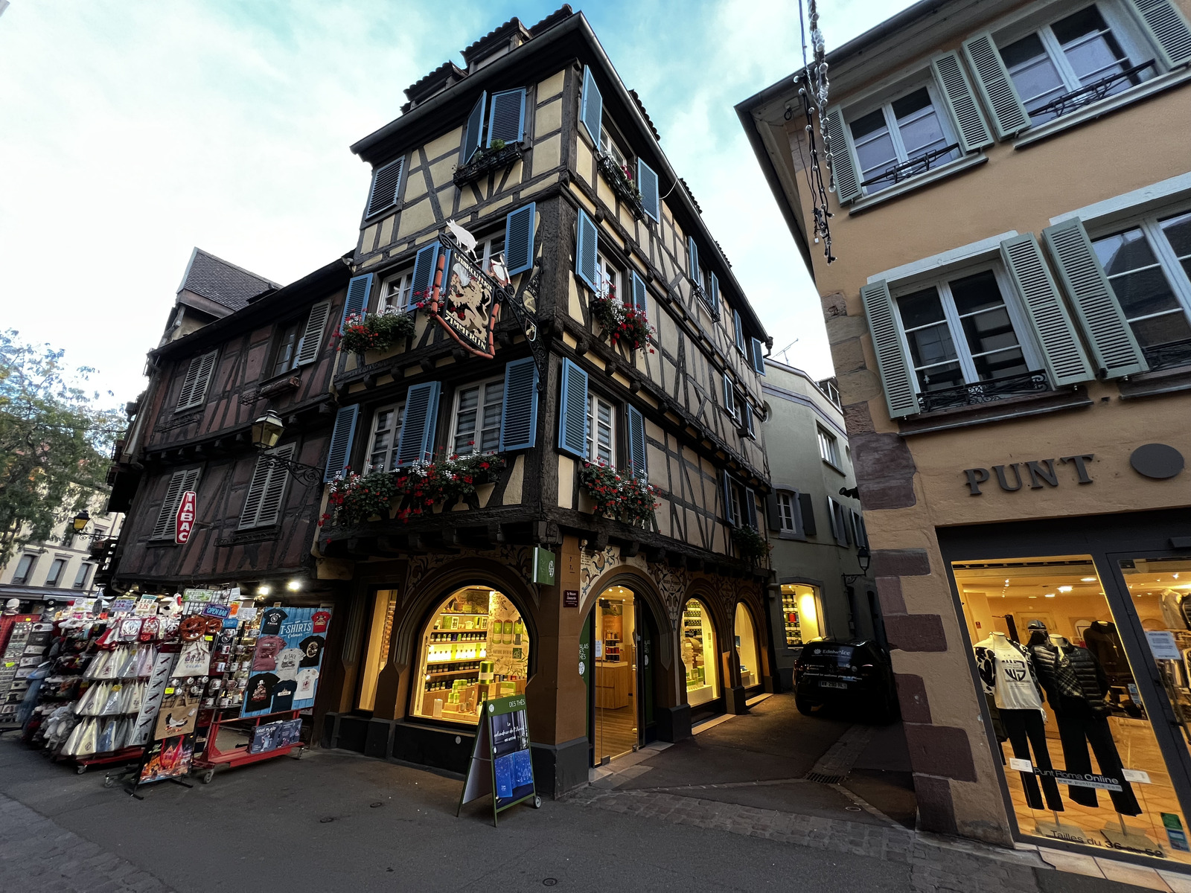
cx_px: 596
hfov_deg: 106.2
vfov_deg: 89.9
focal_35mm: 13
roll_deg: -0.1
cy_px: 446
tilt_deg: +20.2
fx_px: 447
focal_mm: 1.57
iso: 200
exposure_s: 1/50
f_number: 1.8
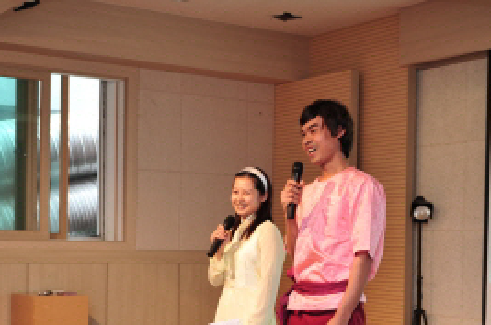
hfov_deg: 28.1
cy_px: 260
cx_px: 276
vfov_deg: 18.7
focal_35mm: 72
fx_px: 980
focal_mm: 32
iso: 400
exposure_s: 1/80
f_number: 2.8
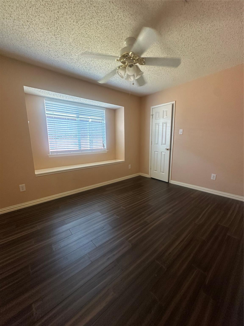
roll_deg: +0.4
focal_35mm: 14
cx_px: 122
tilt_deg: -10.0
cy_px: 163
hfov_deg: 85.7
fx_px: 132
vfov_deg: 102.1
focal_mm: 2.22
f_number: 2.2
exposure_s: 1/85
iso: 320
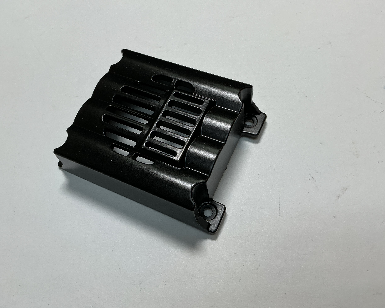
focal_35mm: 31
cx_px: 176
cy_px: 152
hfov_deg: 57.1
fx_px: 353
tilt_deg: -64.1
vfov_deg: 47.1
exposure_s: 1/184
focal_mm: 3
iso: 20
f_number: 1.8
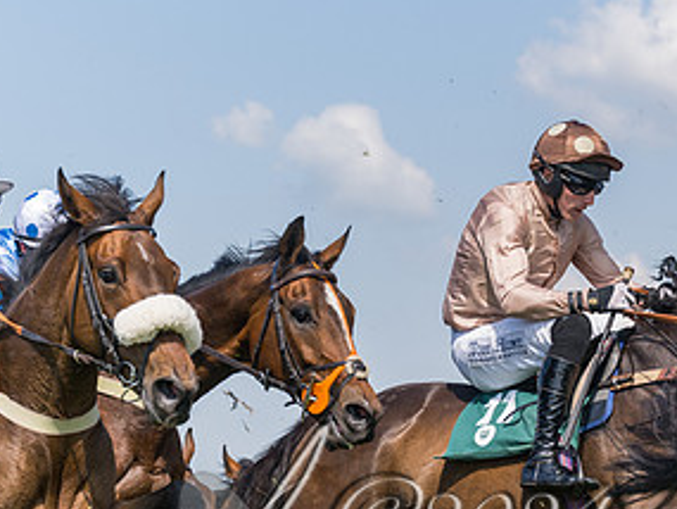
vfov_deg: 8.4
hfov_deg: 11.2
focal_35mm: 176
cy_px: 306
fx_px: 3444
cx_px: 545
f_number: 4
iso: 400
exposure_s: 1/3200
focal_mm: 70
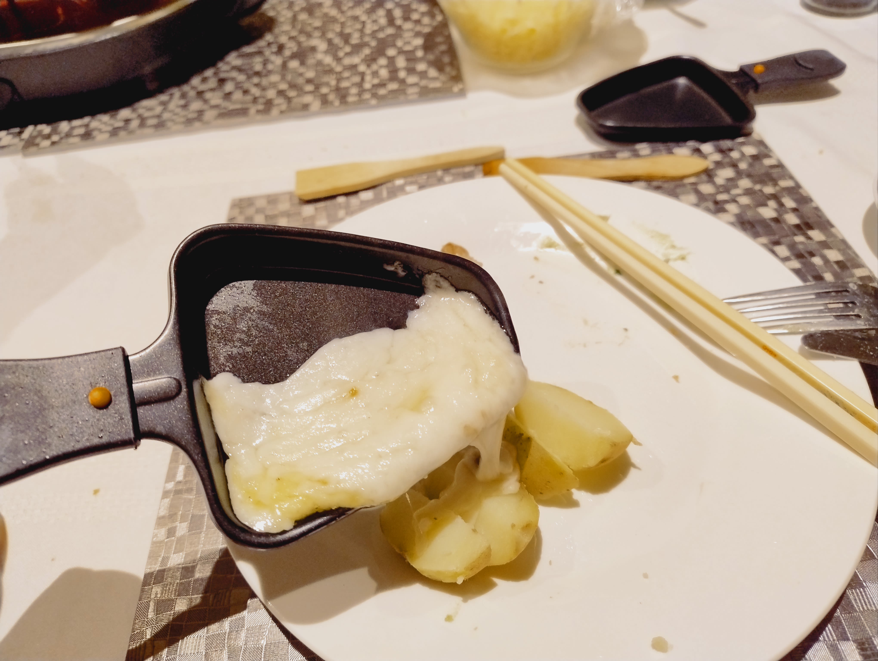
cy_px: 330
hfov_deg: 71.5
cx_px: 439
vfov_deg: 56.9
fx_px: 610
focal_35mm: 24
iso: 1272
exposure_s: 1/33
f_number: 1.8
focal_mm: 5.6
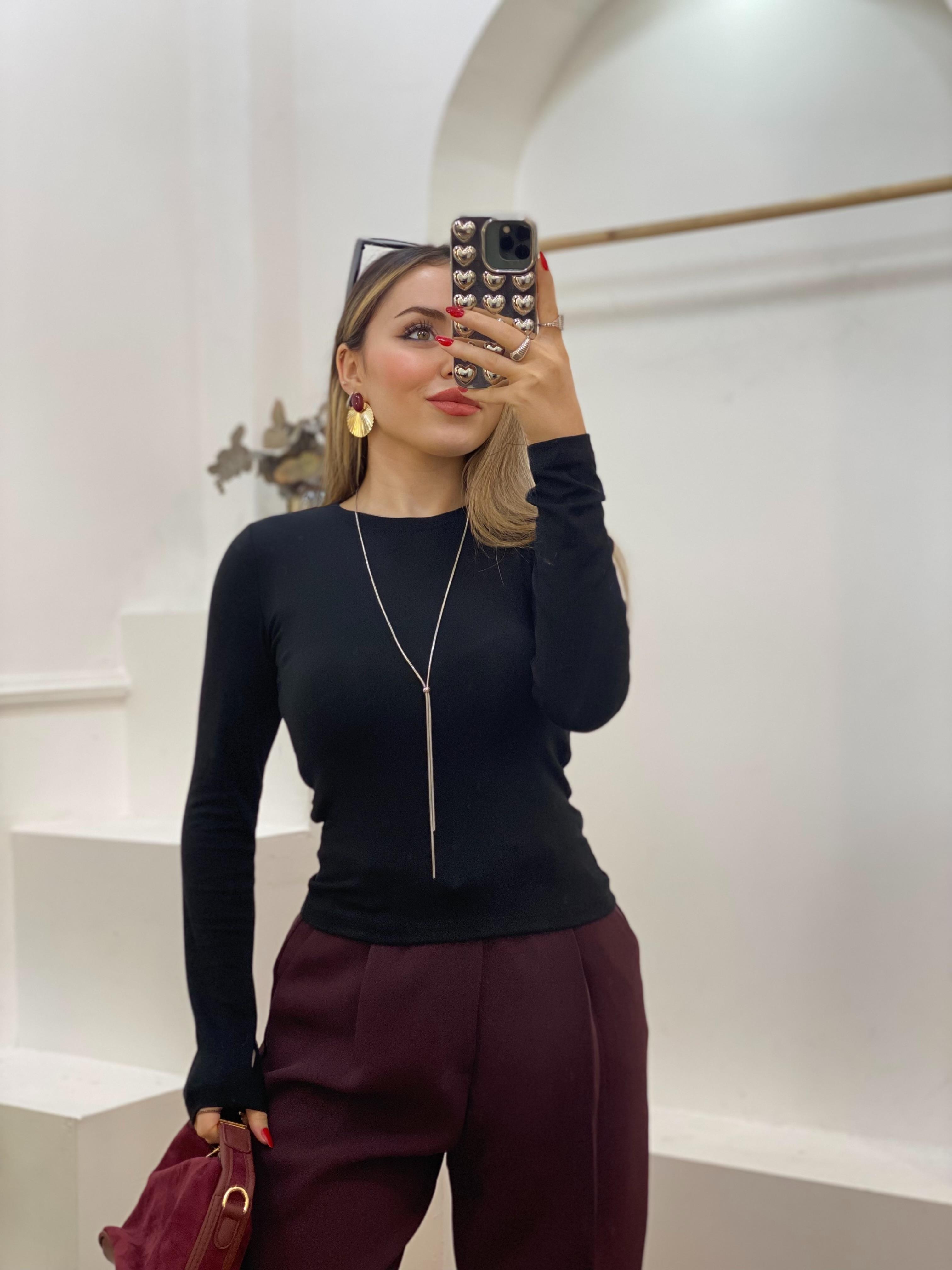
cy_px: 635
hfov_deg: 28.0
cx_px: 476
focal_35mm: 52
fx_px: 1907
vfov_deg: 36.8
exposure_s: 1/100
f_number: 2
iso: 80
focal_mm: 6
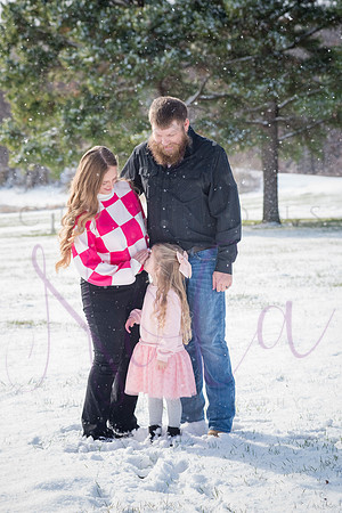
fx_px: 1596
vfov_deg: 18.3
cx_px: 171
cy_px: 256
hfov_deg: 12.2
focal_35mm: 112
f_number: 7.1
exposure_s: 1/1000
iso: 640
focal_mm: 112
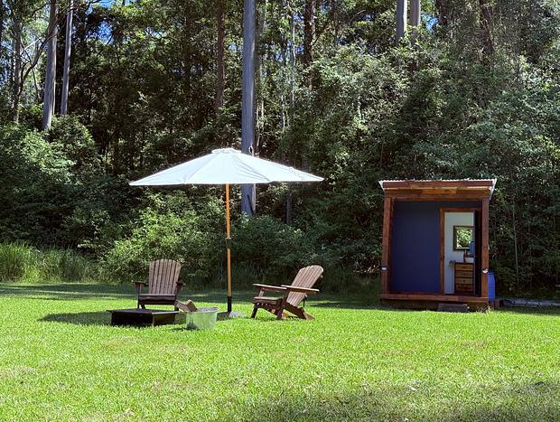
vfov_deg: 30.3
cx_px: 280
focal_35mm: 48
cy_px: 211
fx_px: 778
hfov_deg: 39.6
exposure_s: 1/928
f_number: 1.78
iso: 64
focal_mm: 6.76
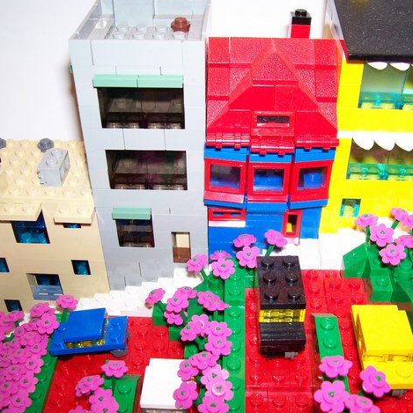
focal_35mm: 41
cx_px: 238
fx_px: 553
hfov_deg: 40.8
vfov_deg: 40.9
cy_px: 209
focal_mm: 5.6
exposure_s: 1/64
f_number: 2.7
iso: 80
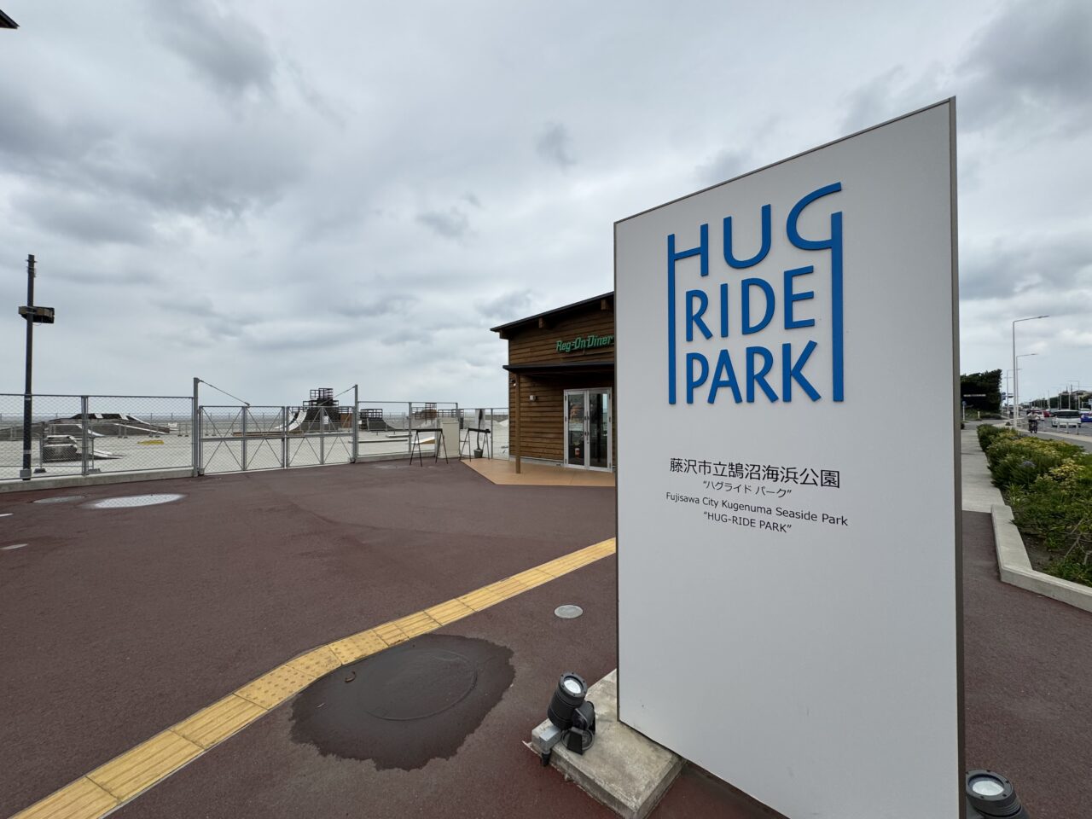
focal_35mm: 14
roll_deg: +1.4
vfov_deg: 85.7
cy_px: 410
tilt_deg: -0.3
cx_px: 546
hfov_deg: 102.1
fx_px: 442
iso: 50
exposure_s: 1/2273
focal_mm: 2.22
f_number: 2.2
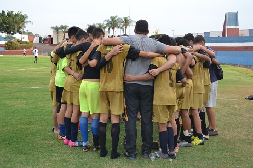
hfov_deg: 41.1
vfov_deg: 28.1
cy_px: 84
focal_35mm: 48
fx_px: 337
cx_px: 126
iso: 160
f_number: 5.6
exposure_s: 1/125
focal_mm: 32
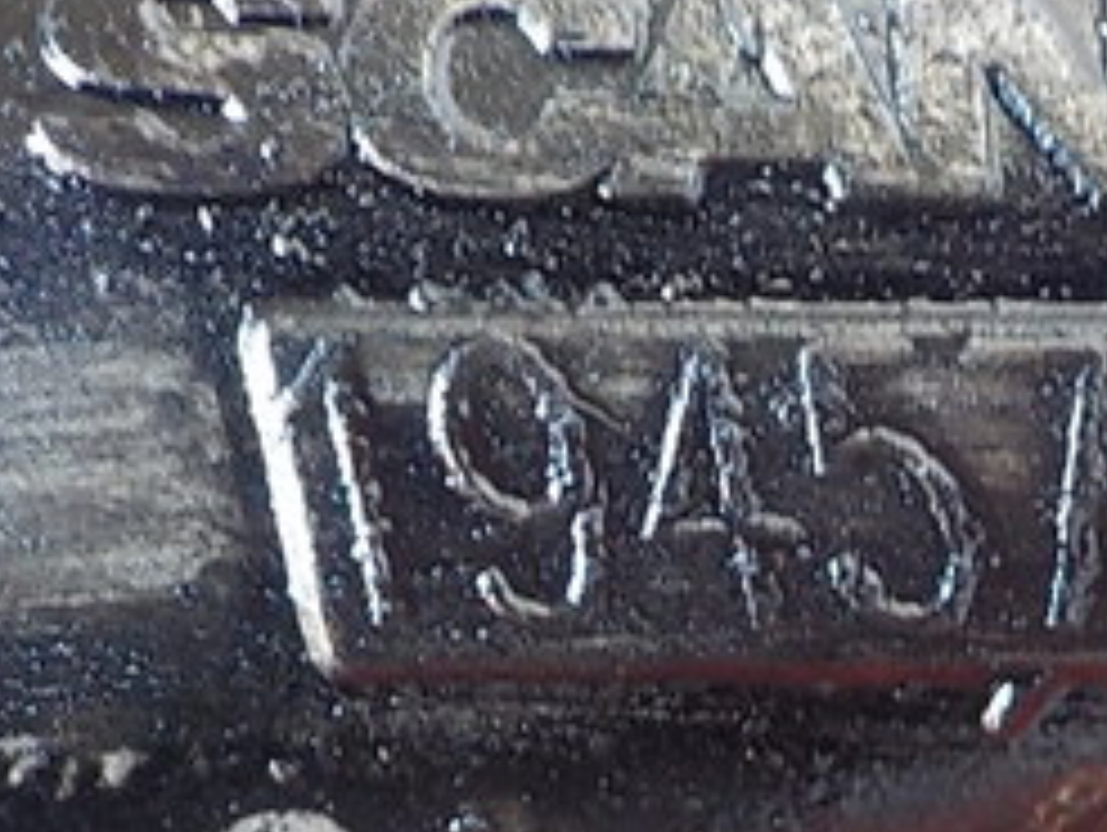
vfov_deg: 18.9
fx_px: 2497
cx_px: 738
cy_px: 549
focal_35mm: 78
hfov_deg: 24.9
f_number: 3.3
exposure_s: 1/8
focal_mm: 4.1
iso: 400
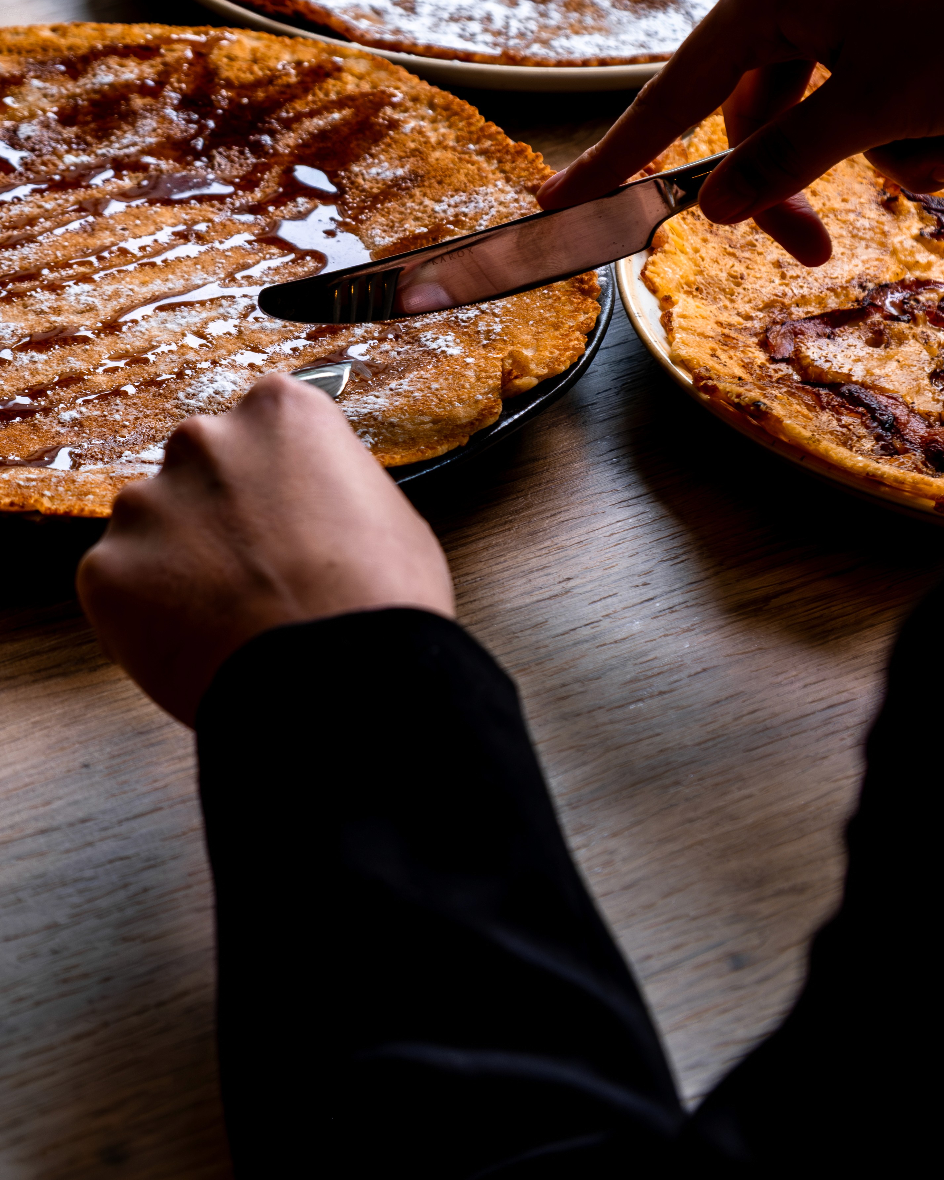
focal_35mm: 136
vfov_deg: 14.1
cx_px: 434
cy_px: 409
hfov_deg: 11.3
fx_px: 4750
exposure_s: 1/160
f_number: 4
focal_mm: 55
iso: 400
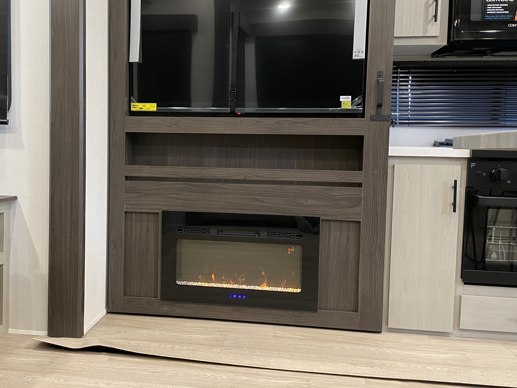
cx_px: 189
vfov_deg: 39.6
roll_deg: -1.3
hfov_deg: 50.8
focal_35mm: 36
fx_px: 538
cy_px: 171
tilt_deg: -1.9
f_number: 1.6
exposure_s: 1/60
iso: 320
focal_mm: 4.2
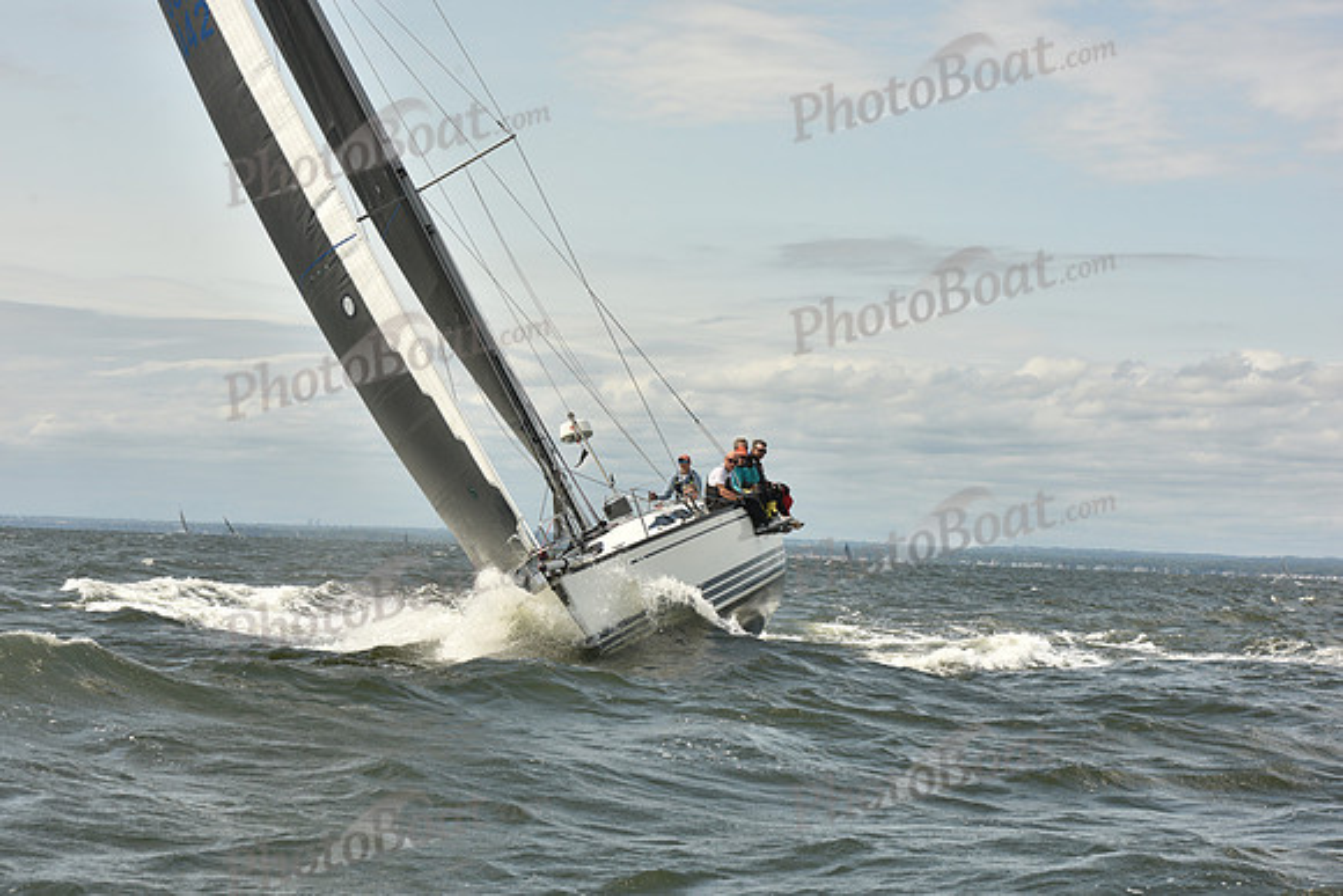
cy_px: 448
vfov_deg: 15.9
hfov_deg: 23.6
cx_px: 672
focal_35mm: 86
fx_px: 3209
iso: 250
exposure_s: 1/800
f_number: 10
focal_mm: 86
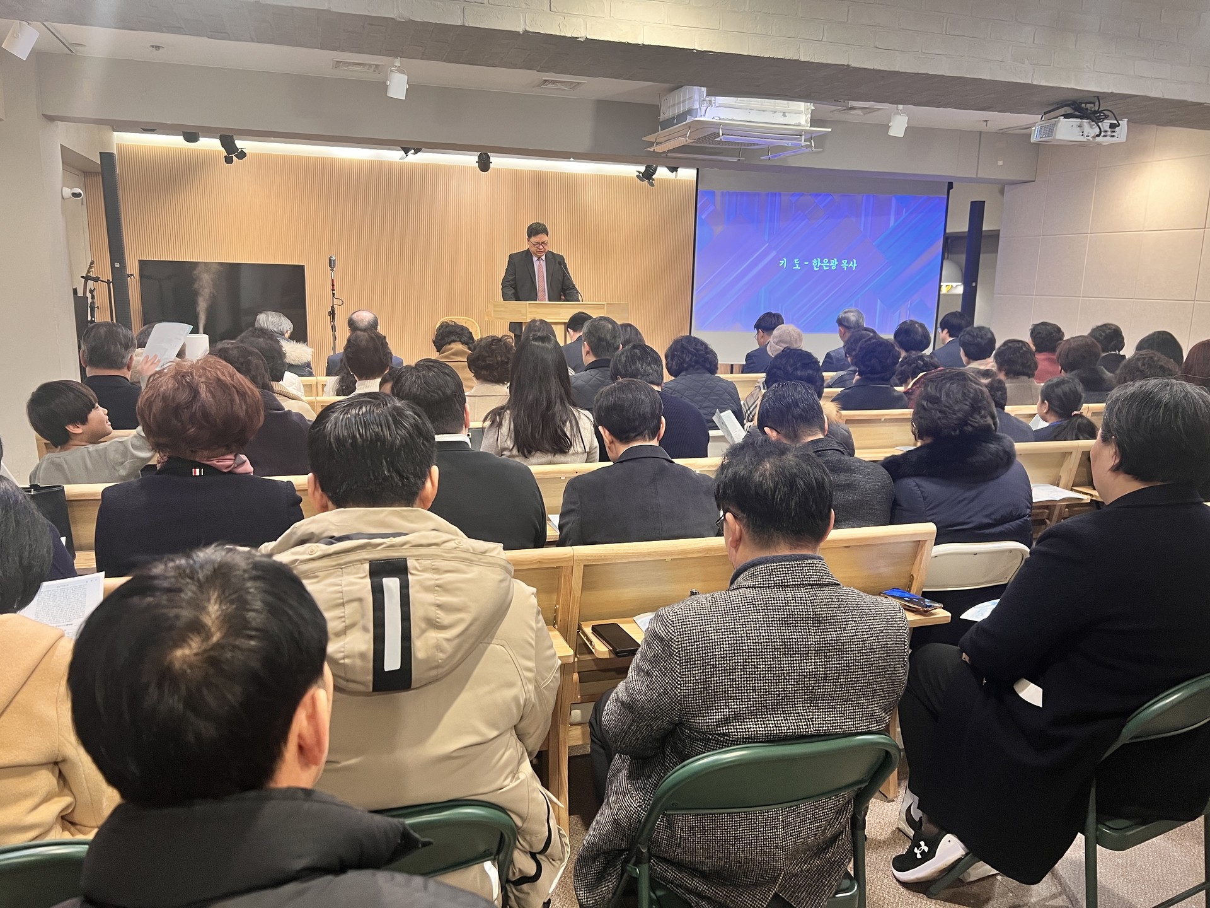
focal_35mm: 26
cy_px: 454
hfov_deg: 67.3
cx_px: 605
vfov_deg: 53.1
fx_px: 909
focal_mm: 5.7
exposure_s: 1/60
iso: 160
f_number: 1.5
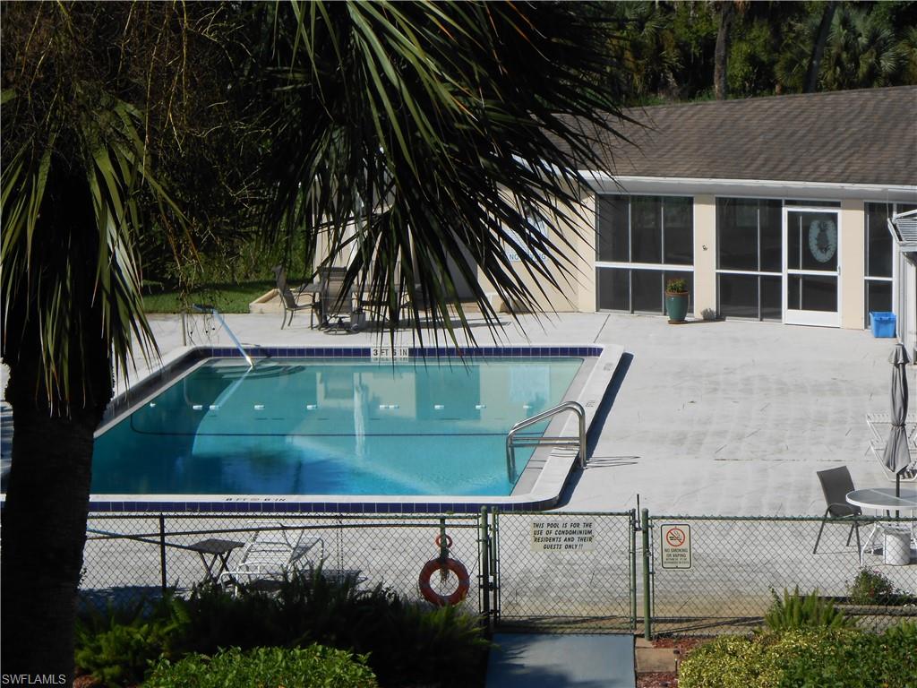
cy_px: 344
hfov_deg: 18.7
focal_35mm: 105
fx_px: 2782
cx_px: 458
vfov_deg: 14.1
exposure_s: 1/1000
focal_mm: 18.7
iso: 80
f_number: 5
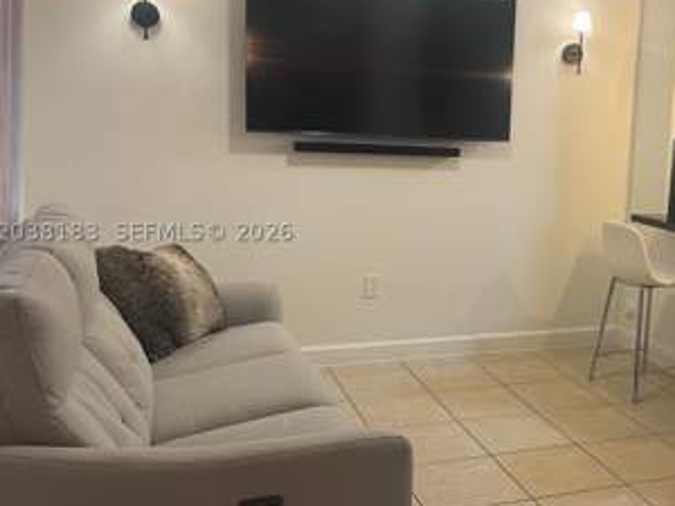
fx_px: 780
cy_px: 232
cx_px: 500
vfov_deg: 35.9
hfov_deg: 45.3
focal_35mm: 40
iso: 160
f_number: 1.6
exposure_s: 1/60
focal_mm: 5.1
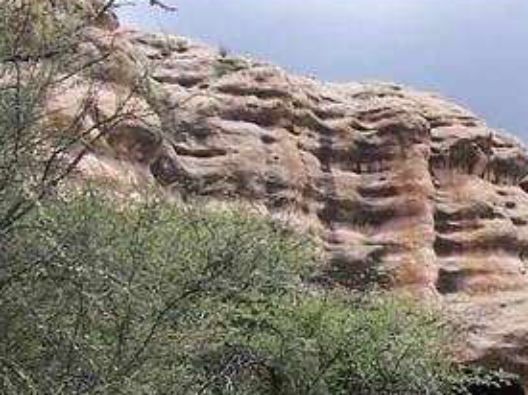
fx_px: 1708
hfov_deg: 16.8
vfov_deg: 13.0
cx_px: 649
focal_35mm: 112
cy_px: 433
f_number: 4
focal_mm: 6.3
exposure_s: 1/350
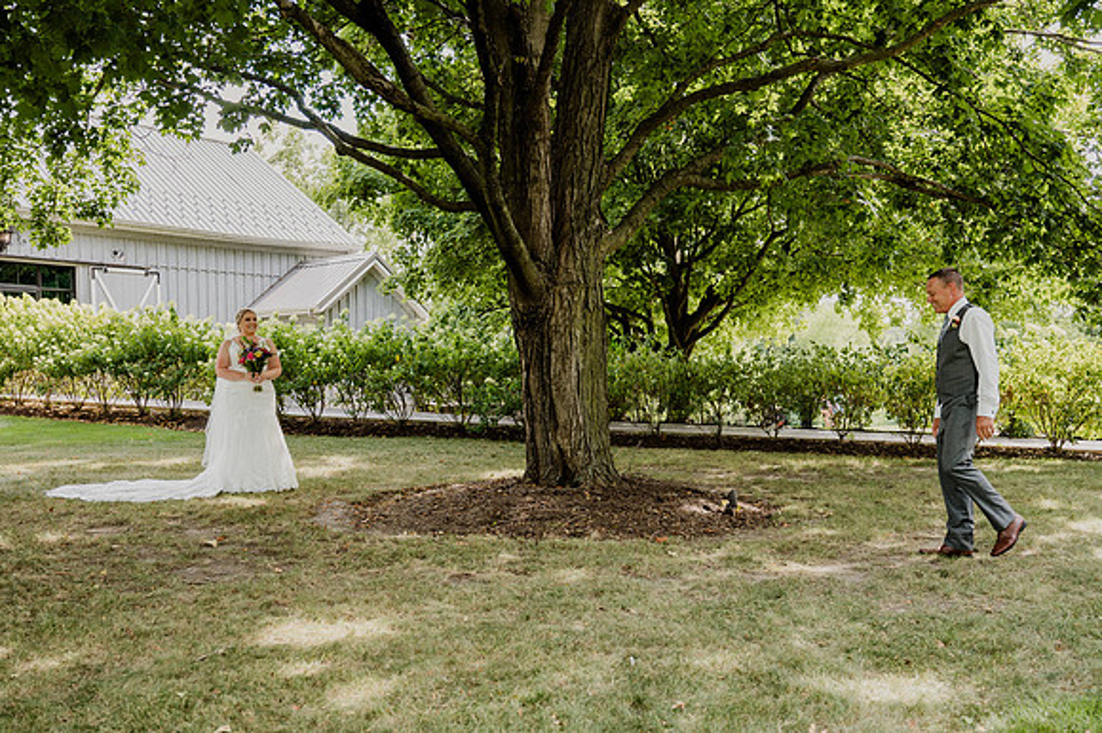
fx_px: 1081
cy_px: 434
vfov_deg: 37.3
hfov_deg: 54.0
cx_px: 554
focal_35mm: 35
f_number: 3.2
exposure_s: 1/250
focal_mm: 29.5
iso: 125
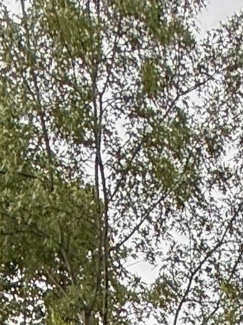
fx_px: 1021
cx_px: 242
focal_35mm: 109
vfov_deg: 10.5
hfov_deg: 13.4
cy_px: 1043
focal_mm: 2.22
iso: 64
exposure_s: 1/107
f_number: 2.2
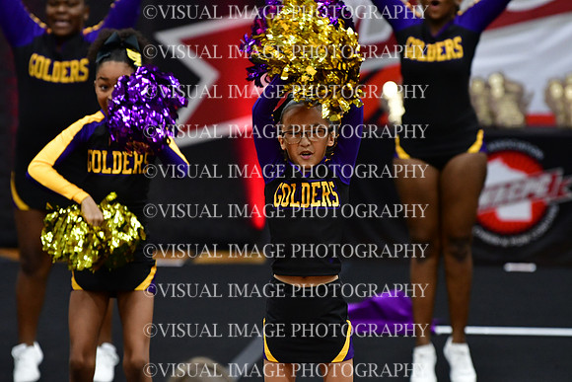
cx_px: 286
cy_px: 191
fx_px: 4768
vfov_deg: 4.6
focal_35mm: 300
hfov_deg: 6.9
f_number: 3.5
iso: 4000
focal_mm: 200
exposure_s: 1/500
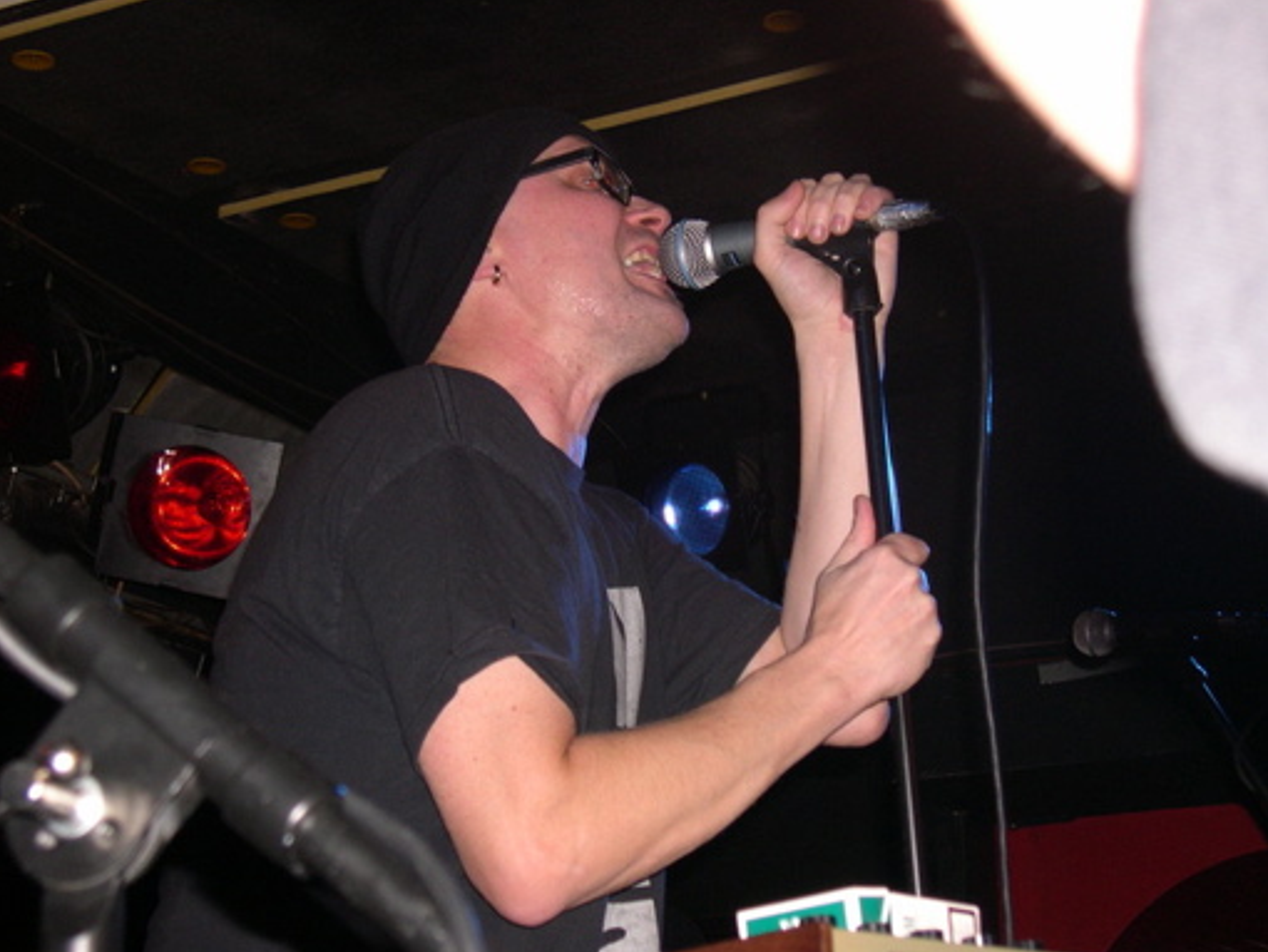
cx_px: 610
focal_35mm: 70
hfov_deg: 27.8
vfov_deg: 21.0
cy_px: 462
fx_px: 2565
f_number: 3.7
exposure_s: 1/60
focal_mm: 14.2
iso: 223
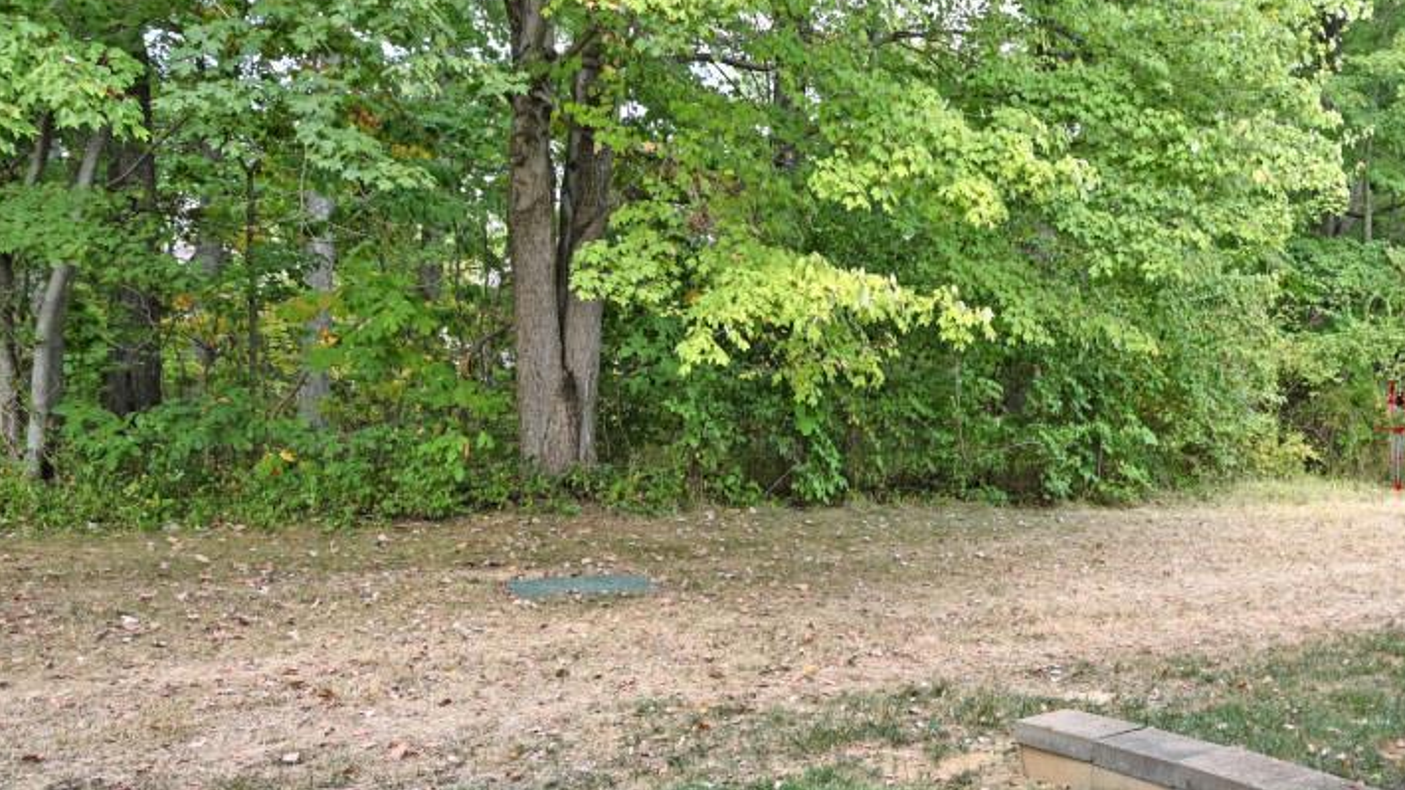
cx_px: 1211
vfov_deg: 37.7
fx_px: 1155
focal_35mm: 31
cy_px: 420
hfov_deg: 55.9
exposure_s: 1/250
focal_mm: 14
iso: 250
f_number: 4
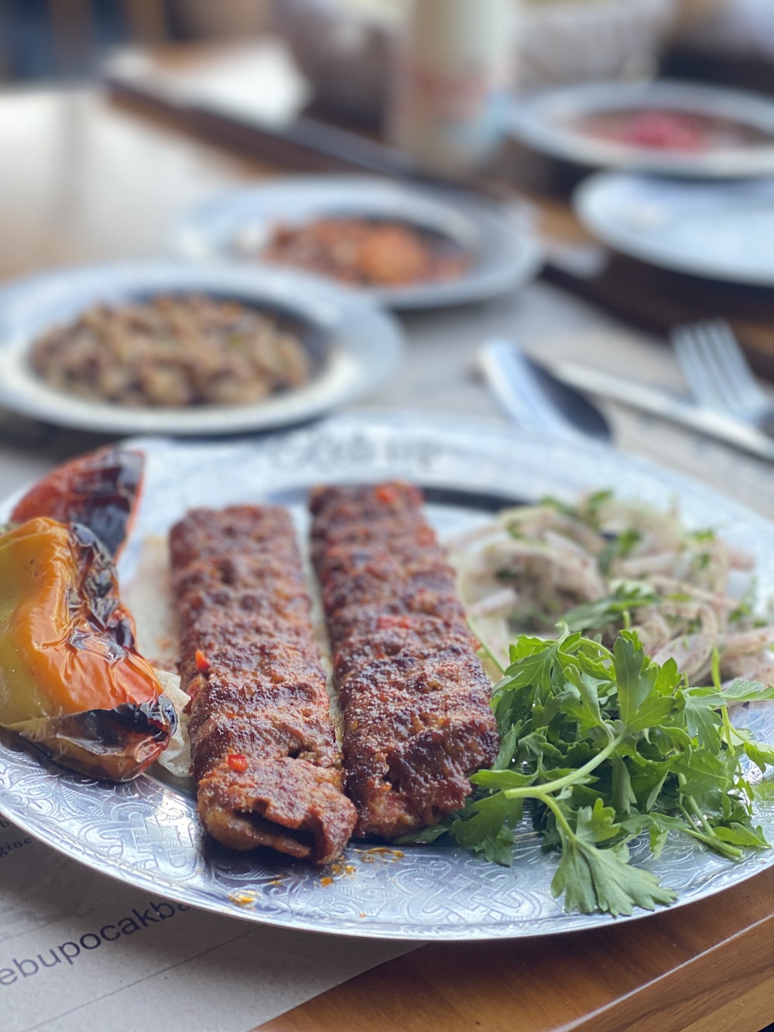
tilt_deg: -28.4
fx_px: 1550
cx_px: 387
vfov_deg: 36.8
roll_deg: -2.3
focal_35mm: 52
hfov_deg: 28.0
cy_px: 516
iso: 100
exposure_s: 1/122
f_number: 2
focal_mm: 6
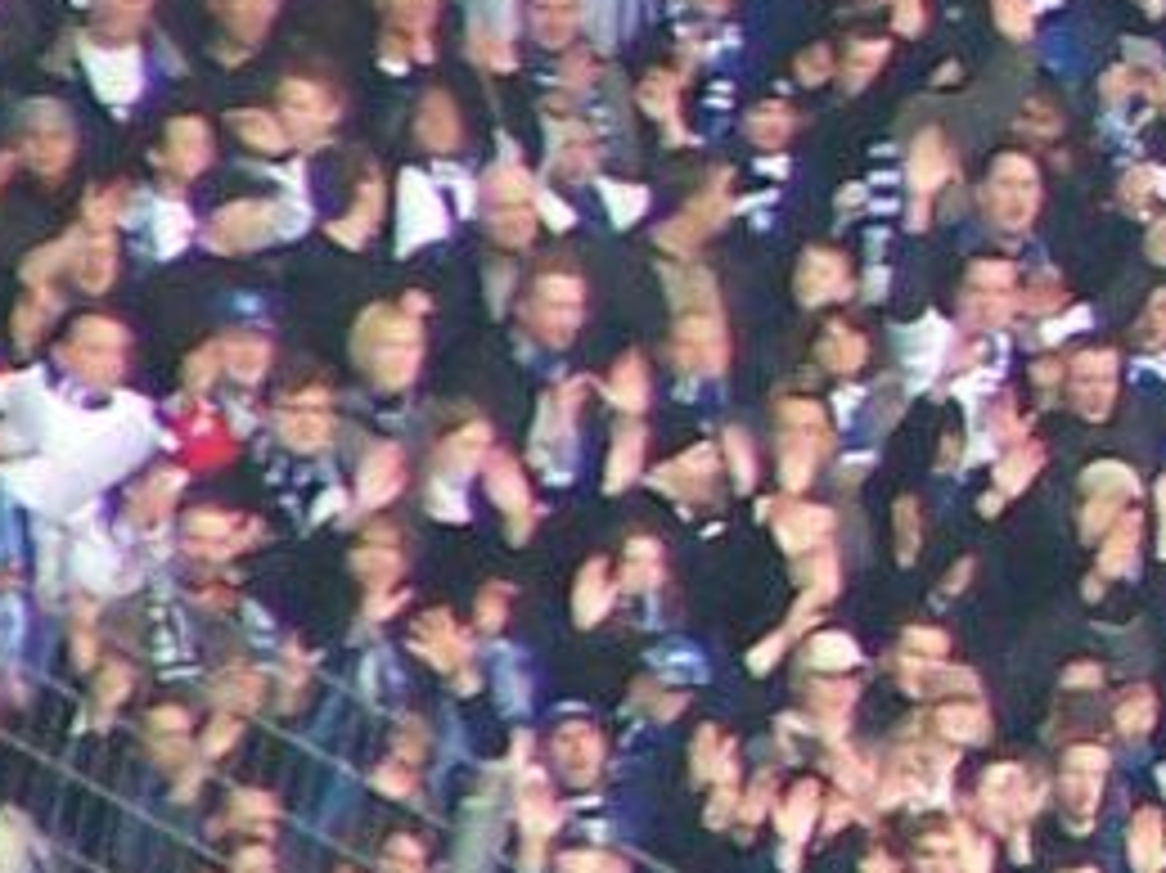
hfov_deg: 0.8
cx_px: 3466
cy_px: -68
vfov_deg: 0.6
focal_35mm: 2351
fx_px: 79154
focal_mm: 63
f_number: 3.7
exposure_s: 1/350
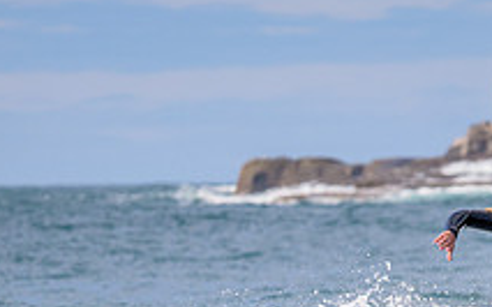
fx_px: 17078
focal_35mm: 1274
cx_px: 582
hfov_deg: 1.6
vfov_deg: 1.0
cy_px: 433
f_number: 10
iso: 560
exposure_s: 1/1600
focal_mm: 460
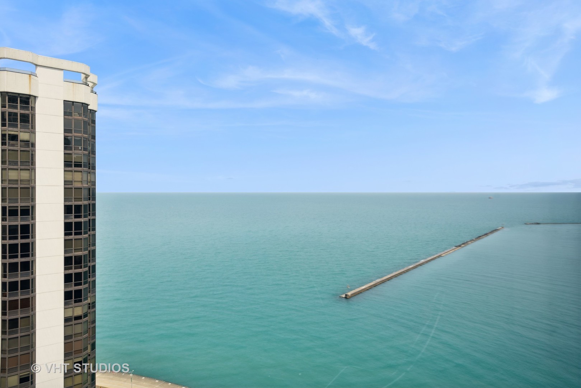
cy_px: 194
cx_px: 290
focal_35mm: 24
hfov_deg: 73.7
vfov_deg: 53.2
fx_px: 387
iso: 100
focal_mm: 24
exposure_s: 1/250
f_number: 8
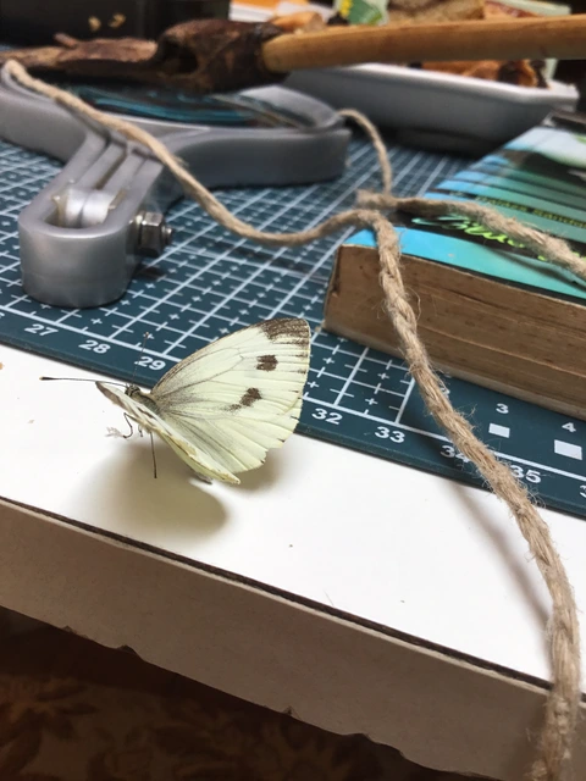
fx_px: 700
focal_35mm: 31
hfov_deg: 45.4
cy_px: 390
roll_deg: -8.4
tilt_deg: -31.1
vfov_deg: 58.4
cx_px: 293
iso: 25
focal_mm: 3.3
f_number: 2.4
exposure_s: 1/109
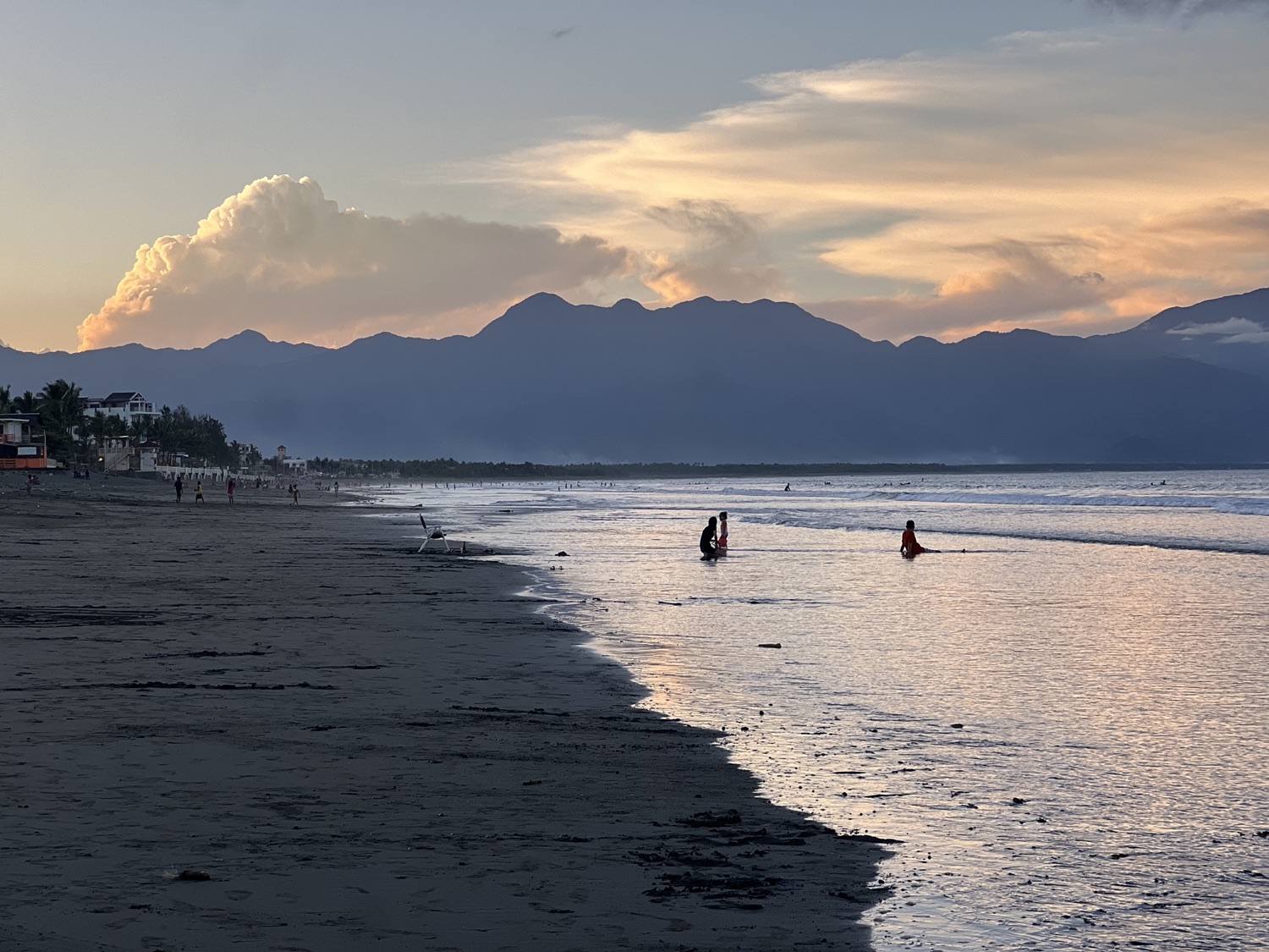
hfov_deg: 25.3
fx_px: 2823
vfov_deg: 19.1
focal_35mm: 77
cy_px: 476
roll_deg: +0.7
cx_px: 634
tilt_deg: +0.4
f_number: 2.8
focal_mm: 9
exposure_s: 1/121
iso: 32
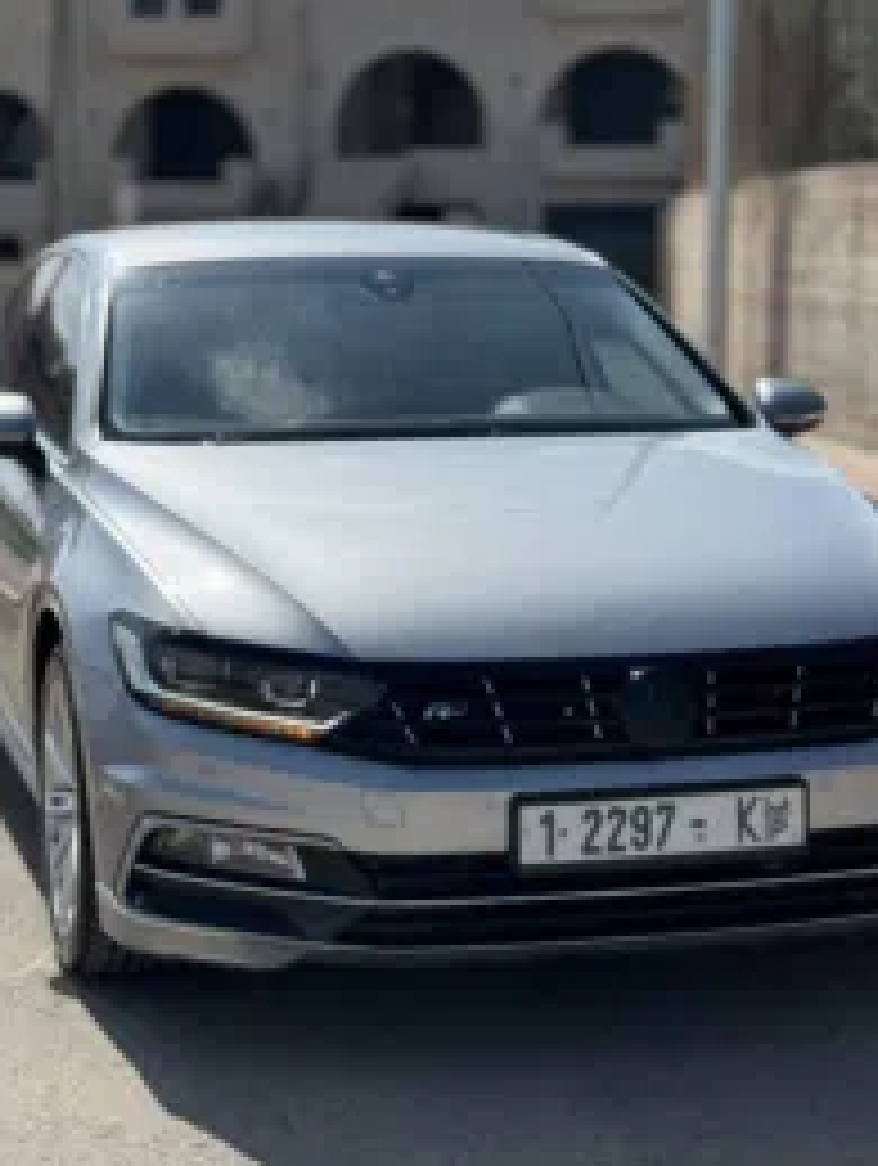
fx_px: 2496
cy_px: 648
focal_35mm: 74
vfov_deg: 26.3
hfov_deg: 19.9
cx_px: 405
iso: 64
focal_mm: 6.76
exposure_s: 1/6410
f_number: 1.78
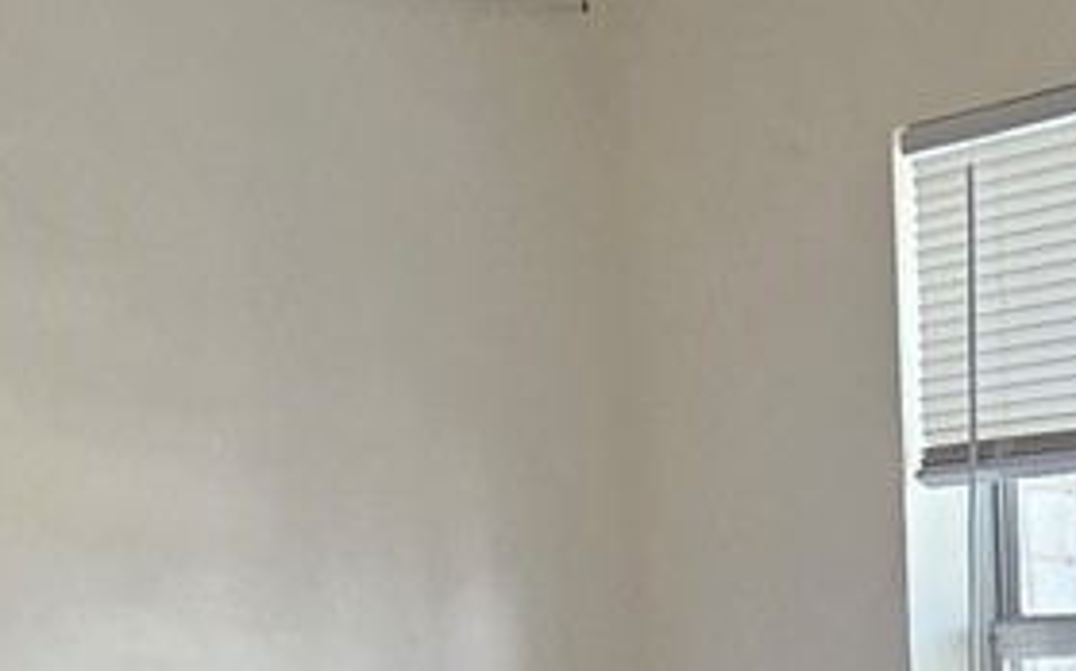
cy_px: 1168
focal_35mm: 79
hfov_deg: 25.1
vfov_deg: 14.7
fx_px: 2315
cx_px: 1041
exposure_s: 1/60
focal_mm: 2.2
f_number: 2.2
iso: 50
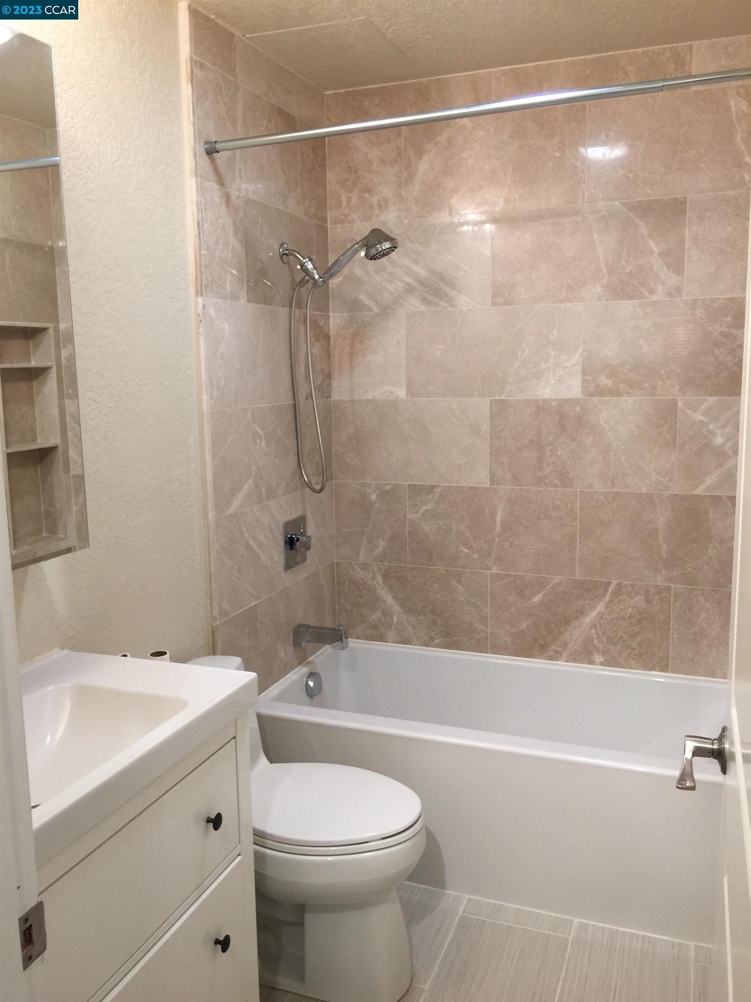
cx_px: 376
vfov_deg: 61.7
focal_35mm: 29
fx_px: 839
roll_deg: +1.0
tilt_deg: -8.4
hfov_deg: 48.2
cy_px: 501
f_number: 2.2
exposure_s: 1/30
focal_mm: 4.15
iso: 40
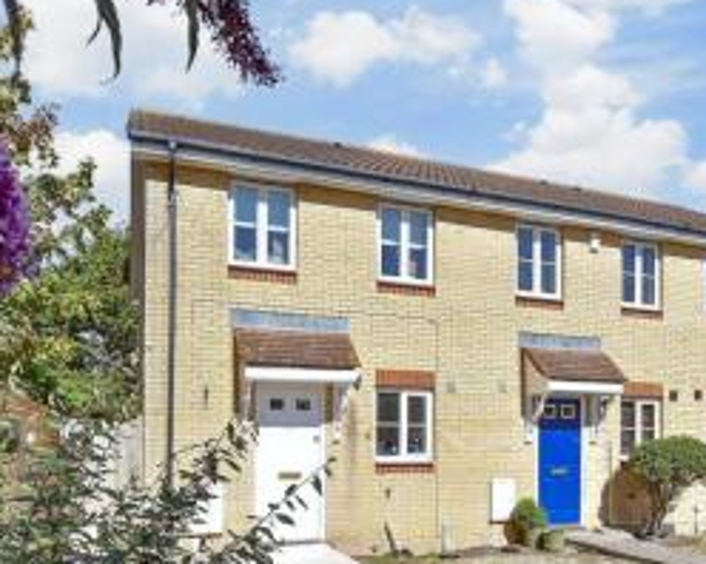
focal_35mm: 27
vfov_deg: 50.5
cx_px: 343
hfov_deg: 64.1
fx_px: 564
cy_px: 434
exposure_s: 1/320
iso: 160
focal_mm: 10
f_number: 8
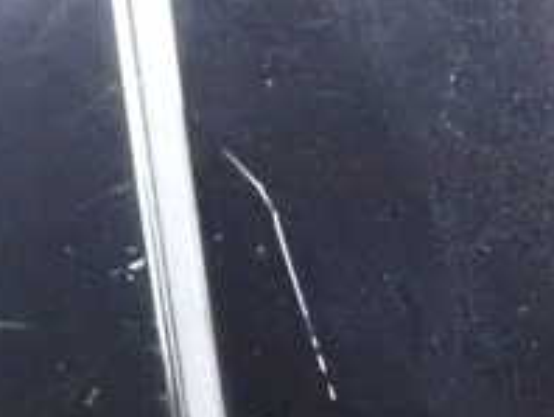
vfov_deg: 11.8
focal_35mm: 124
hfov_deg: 15.8
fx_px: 1987
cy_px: 425
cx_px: 372
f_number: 2.8
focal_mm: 7.31
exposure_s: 1/200
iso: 6400
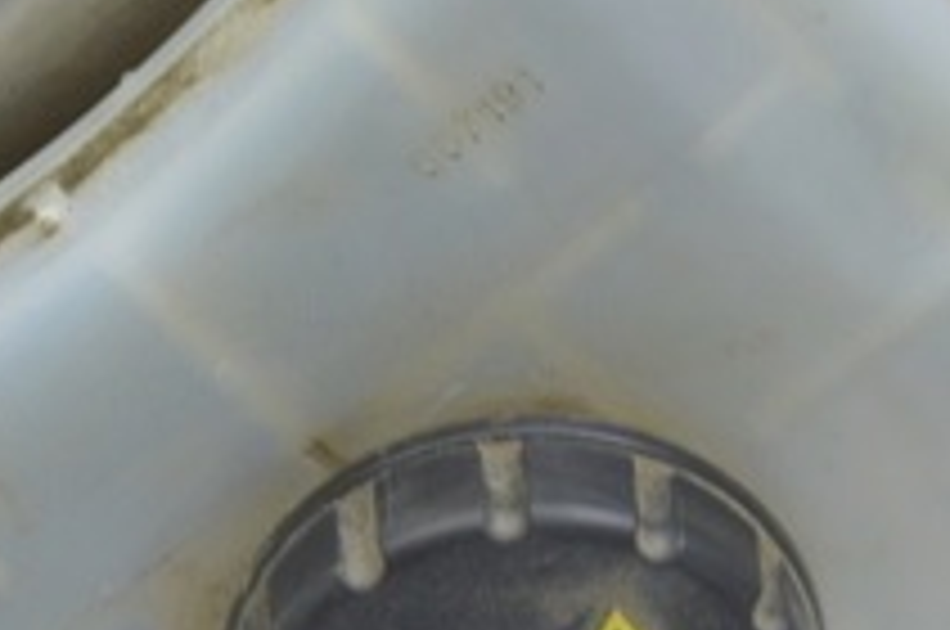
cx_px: 401
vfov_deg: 6.7
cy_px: 488
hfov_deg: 10.1
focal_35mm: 205
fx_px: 5389
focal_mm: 45
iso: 400
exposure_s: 1/20
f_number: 5.6
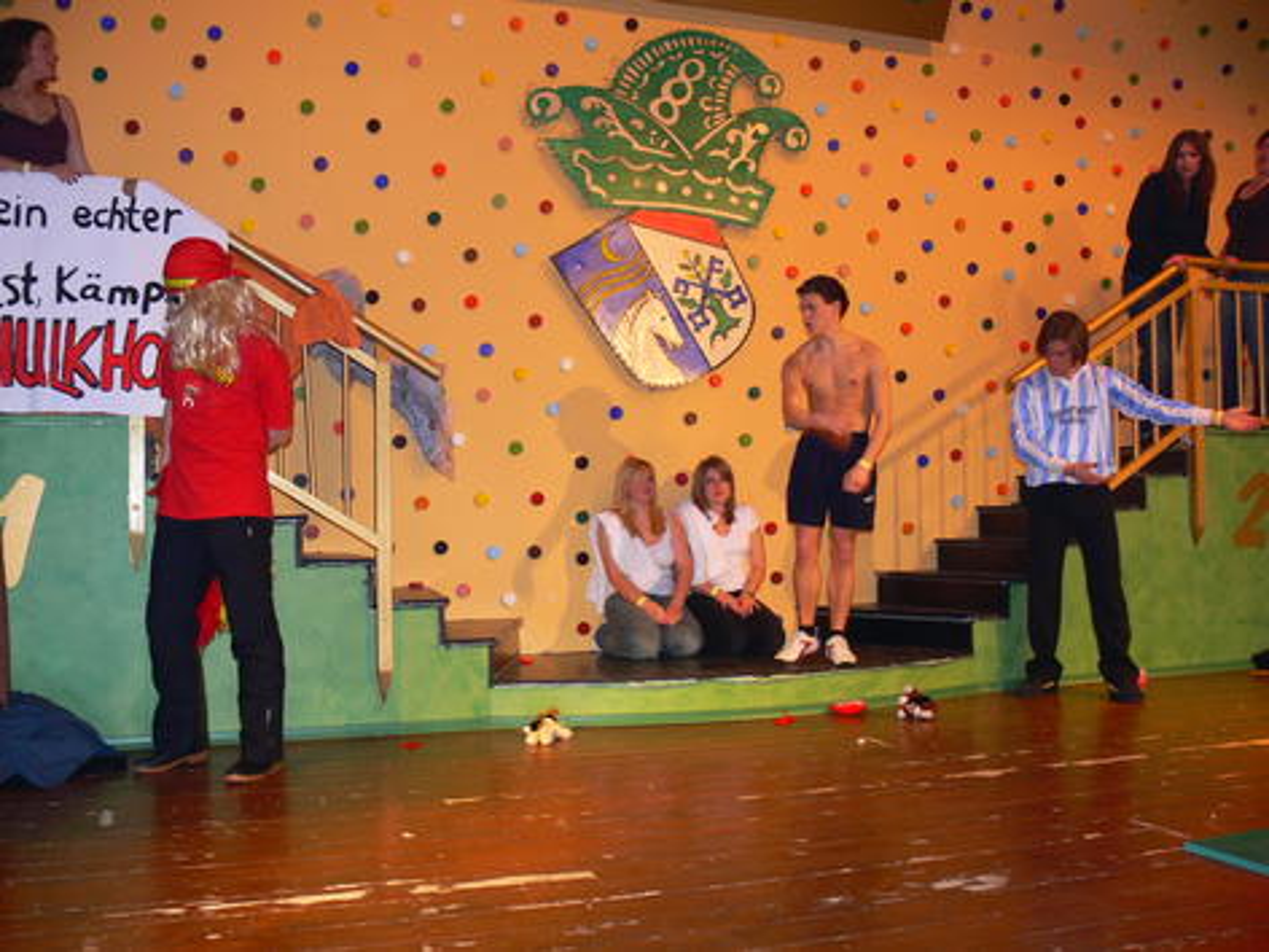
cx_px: 634
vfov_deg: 40.7
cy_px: 476
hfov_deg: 52.6
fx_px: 1283
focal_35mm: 35
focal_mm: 7.4
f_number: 2.8
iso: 100
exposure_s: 1/30
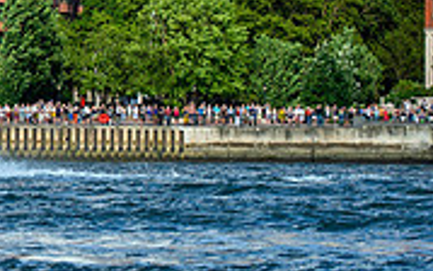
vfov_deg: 3.3
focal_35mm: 397
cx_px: -174
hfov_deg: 5.3
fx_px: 4686
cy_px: -125
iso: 400
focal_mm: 120
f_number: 5.6
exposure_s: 1/1600
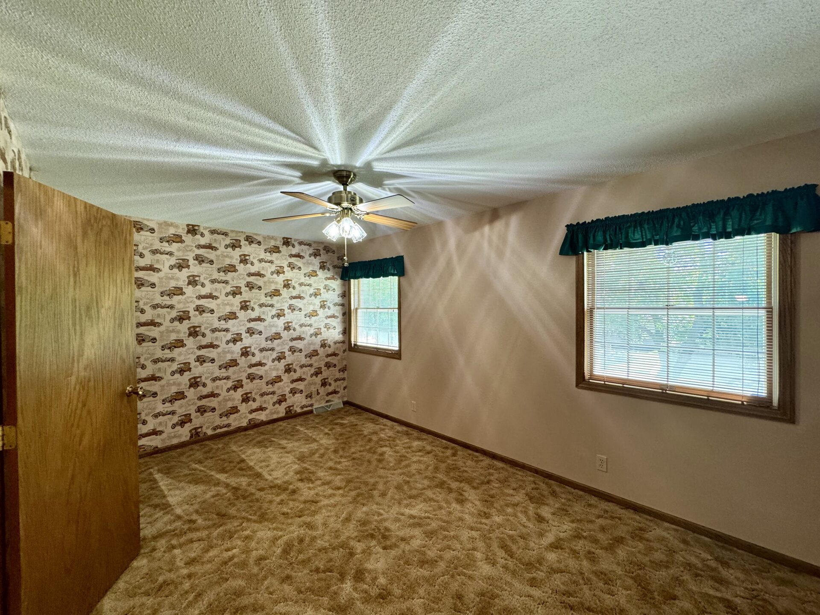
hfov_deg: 102.1
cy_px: 308
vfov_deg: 85.7
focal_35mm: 14
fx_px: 332
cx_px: 410
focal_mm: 2.22
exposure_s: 1/60
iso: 250
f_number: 2.2
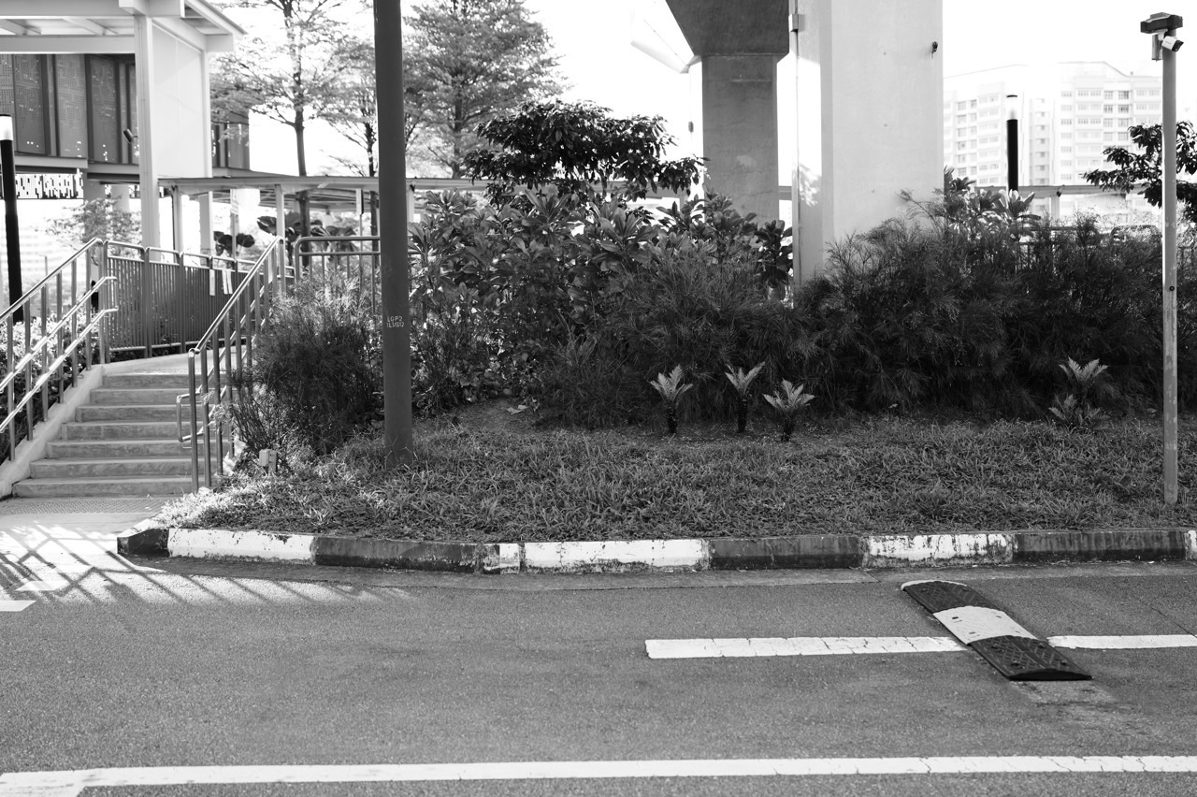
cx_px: 598
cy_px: 398
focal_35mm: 43
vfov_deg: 31.2
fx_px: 1429
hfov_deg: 45.5
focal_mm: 43
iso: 100
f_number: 2.8
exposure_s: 1/125
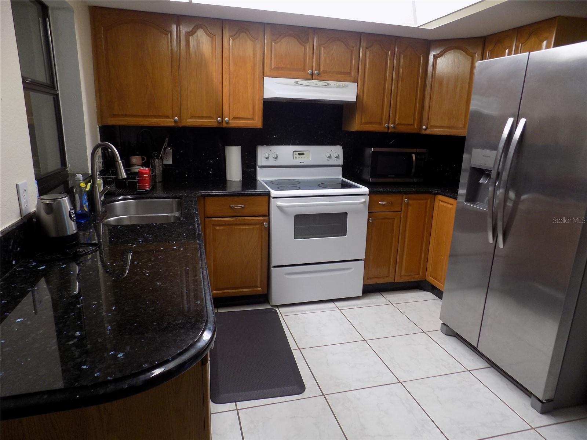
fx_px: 390
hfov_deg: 73.9
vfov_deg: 58.9
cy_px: 220
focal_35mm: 23
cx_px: 294
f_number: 3.1
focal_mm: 4
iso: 125
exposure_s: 1/30
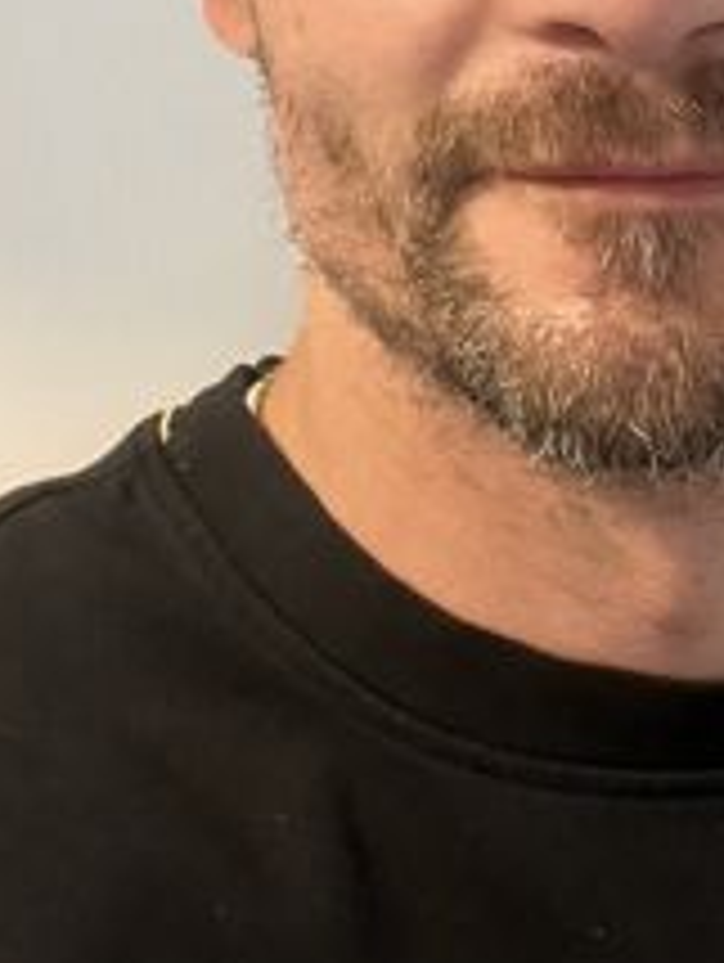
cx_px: 531
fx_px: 2338
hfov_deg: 17.5
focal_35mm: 84
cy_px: -68
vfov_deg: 22.1
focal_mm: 2.71
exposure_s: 1/33
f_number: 2.2
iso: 250
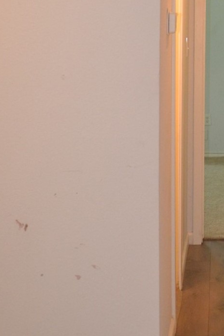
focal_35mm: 84
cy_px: 29
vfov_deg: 23.5
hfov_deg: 15.5
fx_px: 784
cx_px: 290
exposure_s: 1/60
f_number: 3.5
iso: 720
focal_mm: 18
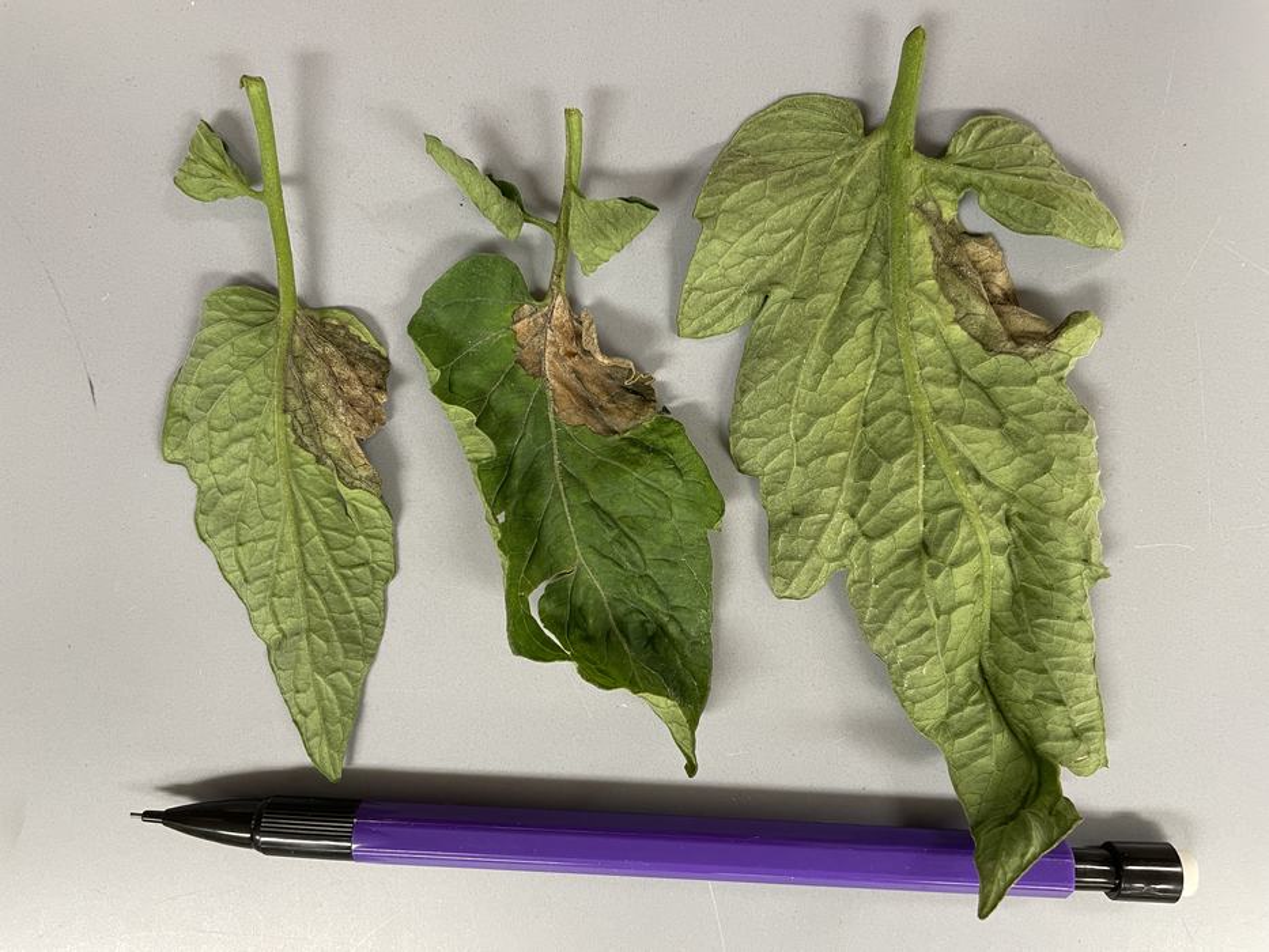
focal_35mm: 26
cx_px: 634
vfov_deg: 53.1
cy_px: 476
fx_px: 953
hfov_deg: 67.3
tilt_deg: -86.6
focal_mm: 4.2
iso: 100
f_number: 1.6
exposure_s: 1/60
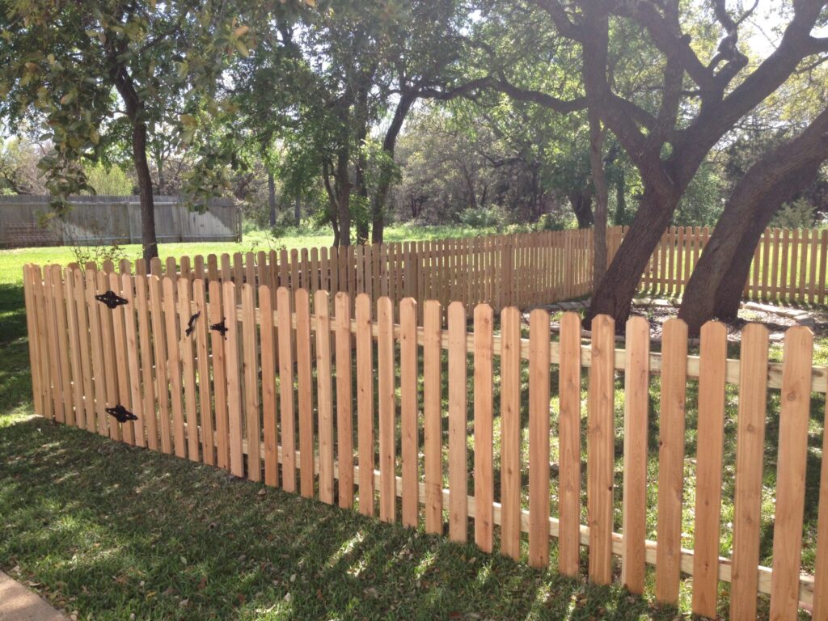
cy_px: 310
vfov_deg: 40.7
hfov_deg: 52.6
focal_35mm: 35
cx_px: 414
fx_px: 837
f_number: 2.4
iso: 64
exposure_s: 1/397
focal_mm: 4.28
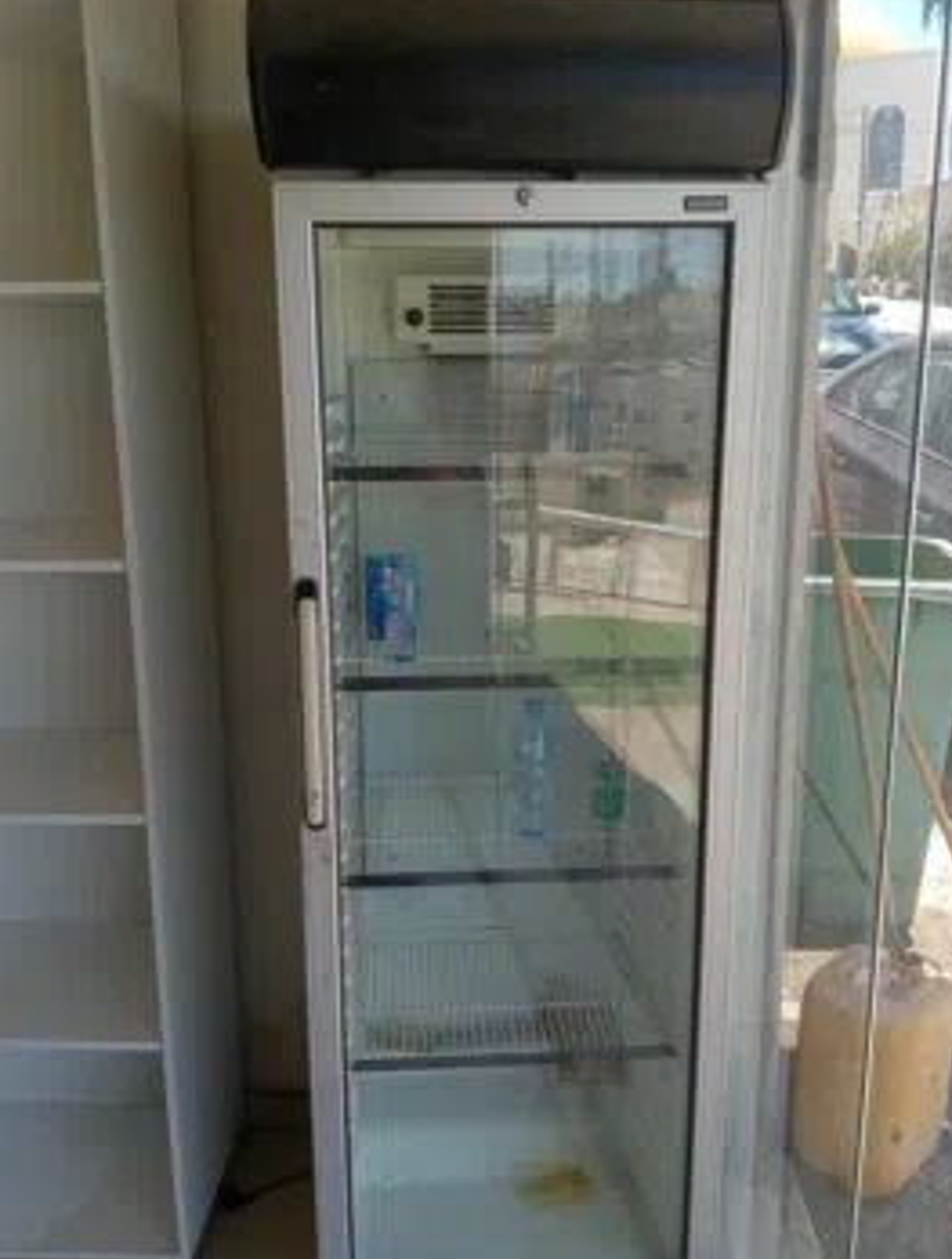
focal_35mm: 32
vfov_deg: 56.7
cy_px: 622
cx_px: 478
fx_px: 1168
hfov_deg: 44.4
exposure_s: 1/200
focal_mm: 4.05
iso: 161
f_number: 1.8
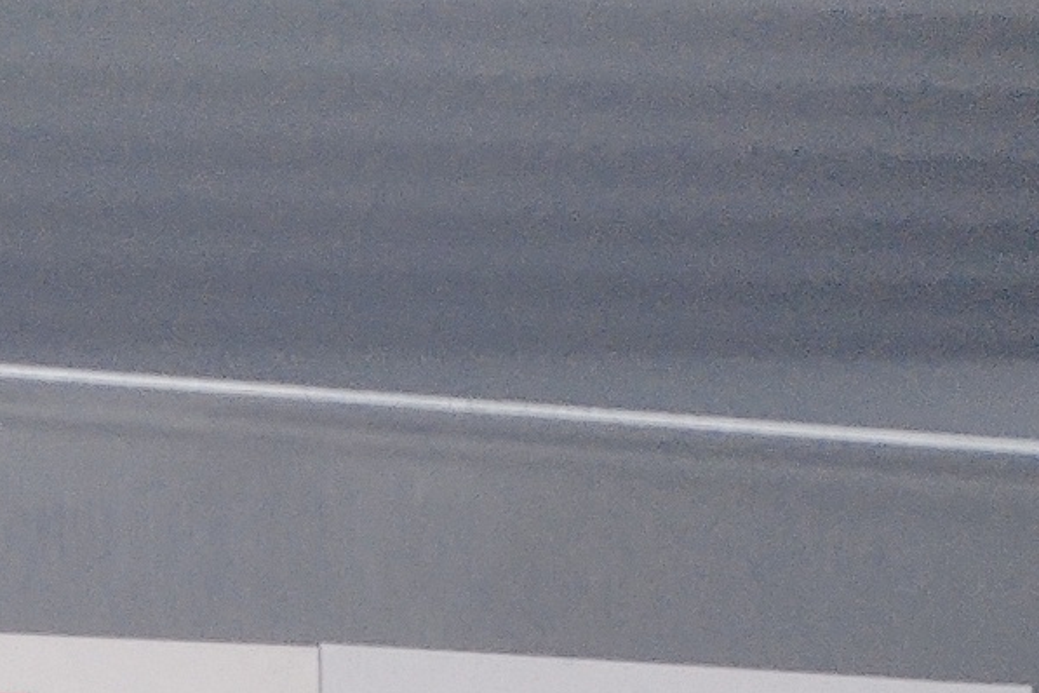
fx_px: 4733
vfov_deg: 5.8
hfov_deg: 11.7
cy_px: 3524
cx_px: -769
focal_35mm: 164
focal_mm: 5.56
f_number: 1.88
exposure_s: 1/100
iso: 142
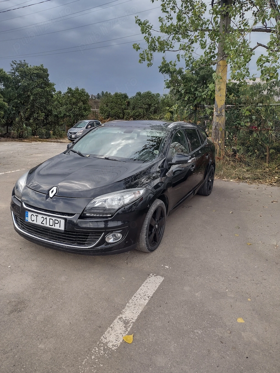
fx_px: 291
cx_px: 140
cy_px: 186
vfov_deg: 65.3
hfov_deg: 51.3
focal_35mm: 27
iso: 100
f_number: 1.7
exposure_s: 1/455
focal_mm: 4.71
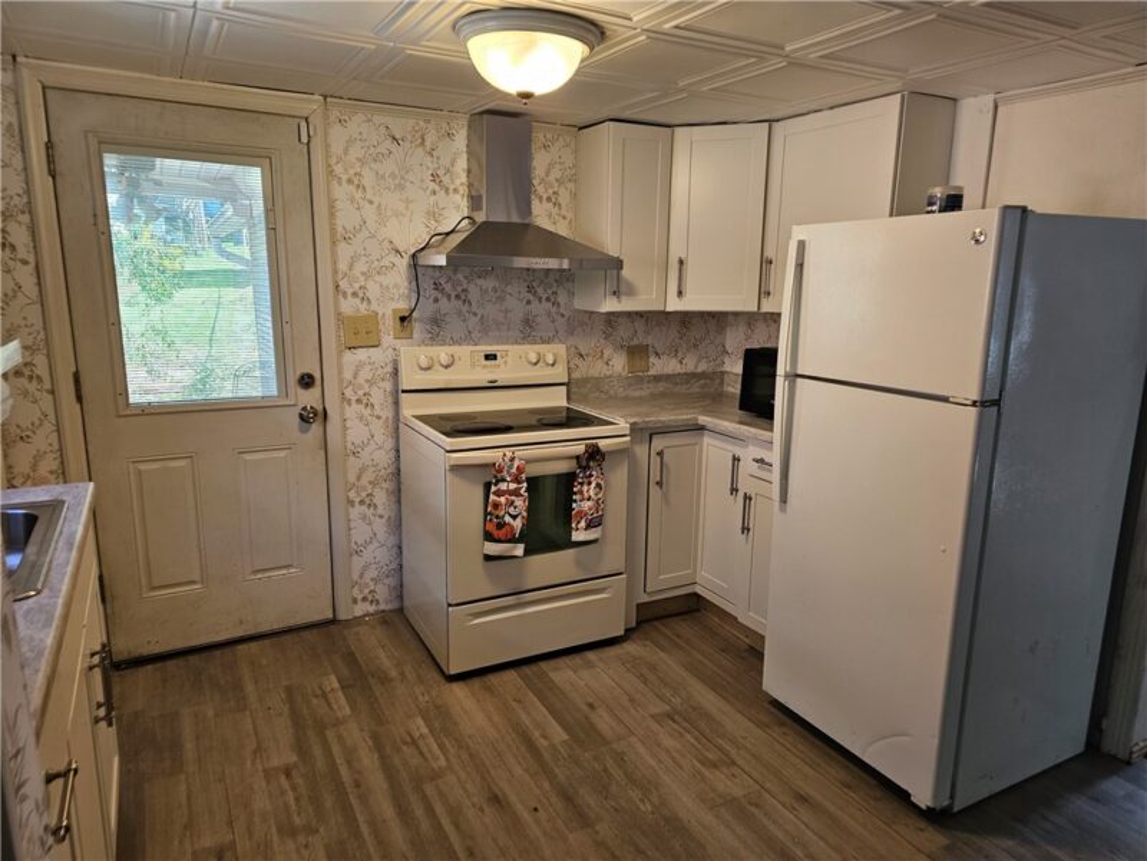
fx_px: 762
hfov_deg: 73.9
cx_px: 574
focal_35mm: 23
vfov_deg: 58.9
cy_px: 430
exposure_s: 1/120
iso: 100
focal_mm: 6.3
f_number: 1.7
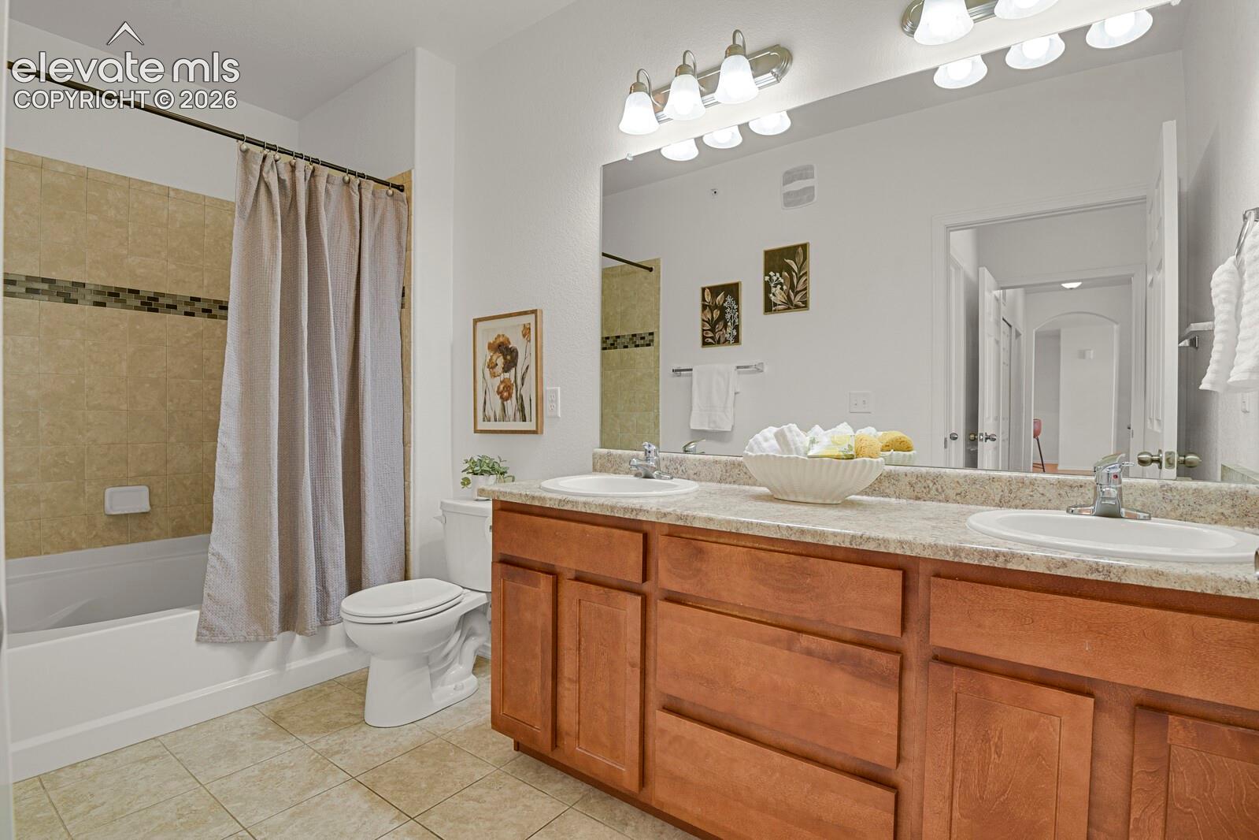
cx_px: 630
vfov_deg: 70.4
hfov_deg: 93.3
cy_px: 420
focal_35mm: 17
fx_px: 594
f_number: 8
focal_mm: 17
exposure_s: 2.5
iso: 250
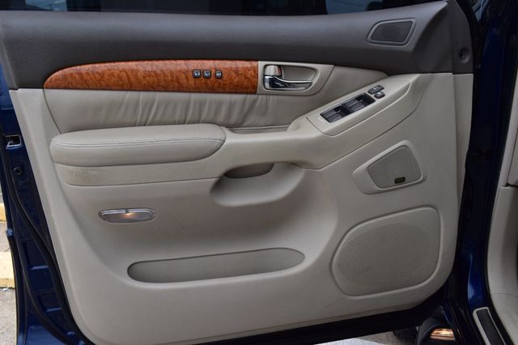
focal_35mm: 33
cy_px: 172
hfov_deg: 57.2
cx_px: 259
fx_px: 475
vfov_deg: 39.9
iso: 400
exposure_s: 1/200
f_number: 10
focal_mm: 22
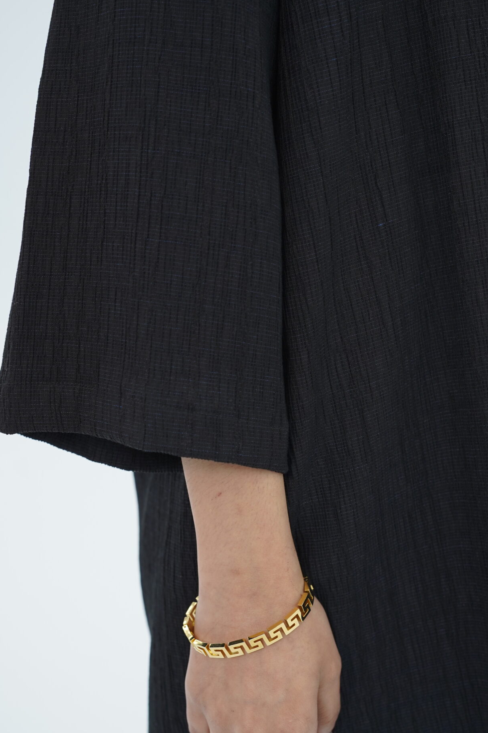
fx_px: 996
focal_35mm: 49
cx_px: 268
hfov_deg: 27.5
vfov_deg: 40.3
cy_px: 374
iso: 400
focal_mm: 35
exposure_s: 1/125
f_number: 4
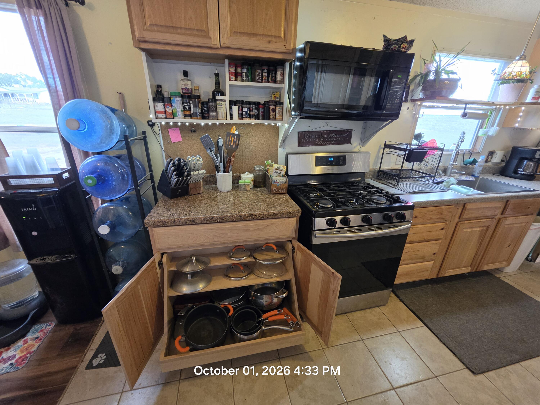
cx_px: 270
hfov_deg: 106.2
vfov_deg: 89.9
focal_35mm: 13
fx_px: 203
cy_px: 202
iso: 400
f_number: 1.9
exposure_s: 1/60
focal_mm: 2.2
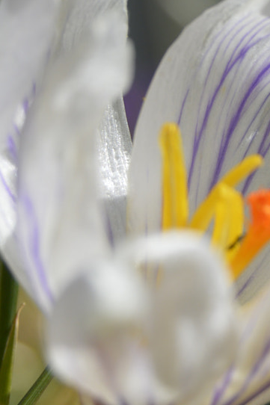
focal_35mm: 243
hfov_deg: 5.6
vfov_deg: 8.4
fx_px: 2741
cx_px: 314
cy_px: 99
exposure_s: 1/250
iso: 100
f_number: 8
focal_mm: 55
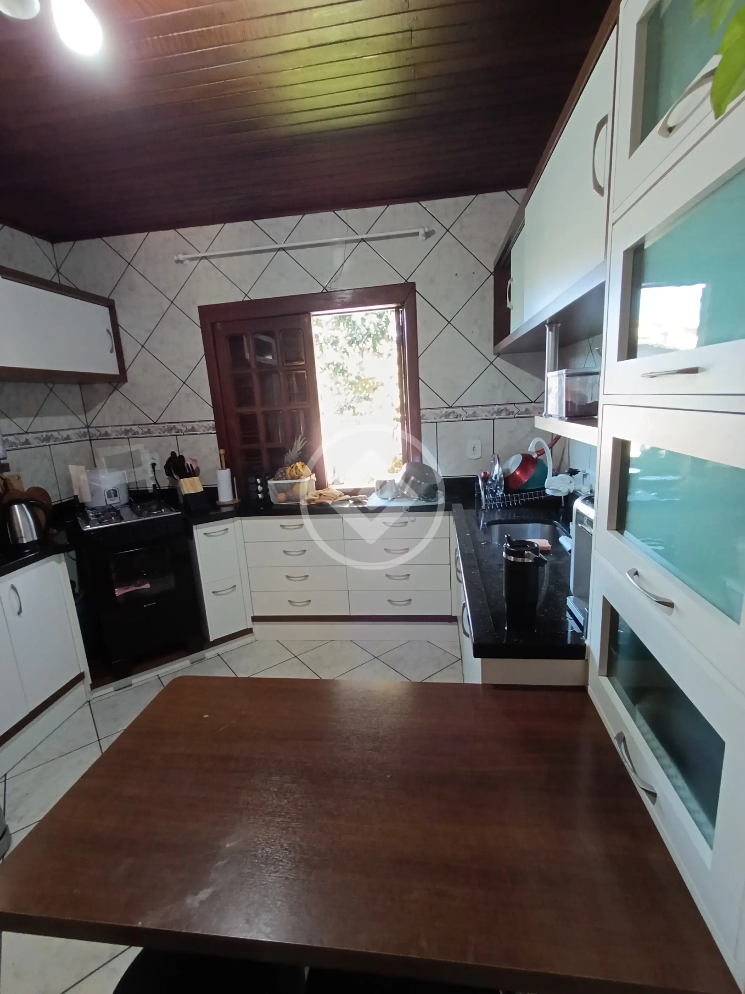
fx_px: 459
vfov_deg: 94.5
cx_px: 372
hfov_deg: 78.1
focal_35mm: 16
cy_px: 497
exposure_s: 1/30
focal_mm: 1.65
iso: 320
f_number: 2.2
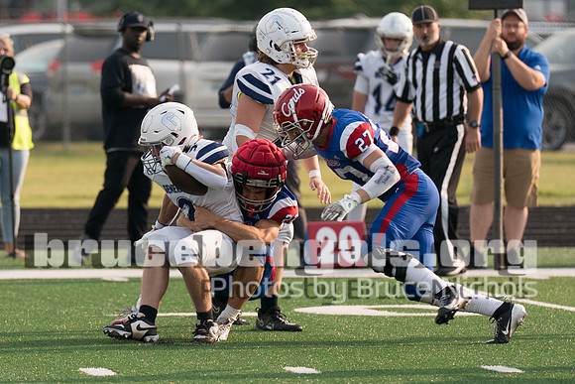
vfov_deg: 2.8
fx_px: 7989
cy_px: 197
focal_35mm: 500
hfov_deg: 4.1
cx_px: 253
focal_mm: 200
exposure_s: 1/1000
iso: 125
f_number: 2.8
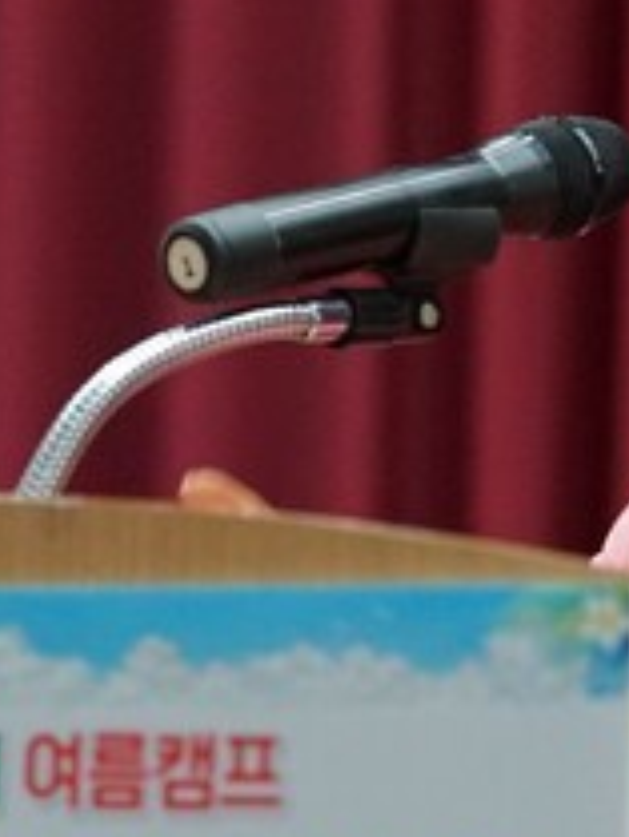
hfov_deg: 5.8
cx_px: 345
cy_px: 465
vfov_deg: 7.7
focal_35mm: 257
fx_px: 6220
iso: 4000
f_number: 4
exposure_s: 1/161
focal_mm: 93
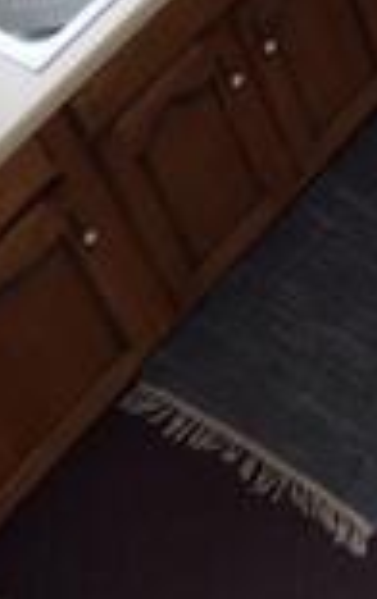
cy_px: -319
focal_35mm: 126
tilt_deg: -44.6
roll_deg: -0.4
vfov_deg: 15.2
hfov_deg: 9.0
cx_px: 1004
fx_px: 2064
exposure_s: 1/60
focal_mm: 4.15
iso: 40
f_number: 2.2
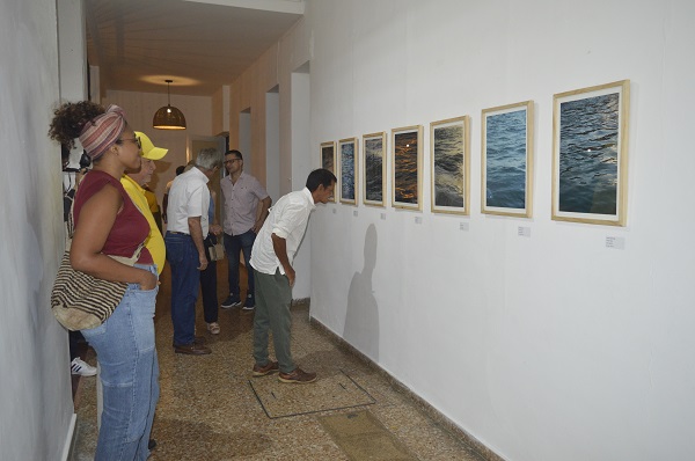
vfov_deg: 47.8
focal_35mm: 27
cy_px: 230
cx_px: 348
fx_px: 520
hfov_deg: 67.5
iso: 1250
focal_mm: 18
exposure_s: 1/60
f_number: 3.5
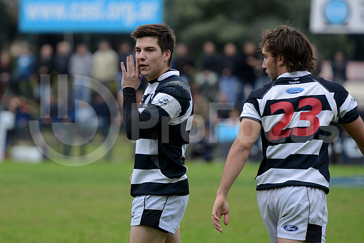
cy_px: 122
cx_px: 182
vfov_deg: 5.5
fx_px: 2528
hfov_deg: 8.2
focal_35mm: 250
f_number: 4
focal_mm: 250
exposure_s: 1/500
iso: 1600
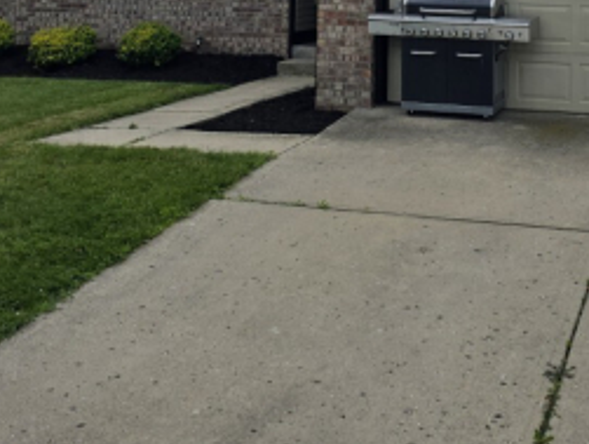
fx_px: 1039
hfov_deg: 31.4
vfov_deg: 22.1
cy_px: -101
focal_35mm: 61
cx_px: 400
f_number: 1.7
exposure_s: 1/4333
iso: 80
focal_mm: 6.3
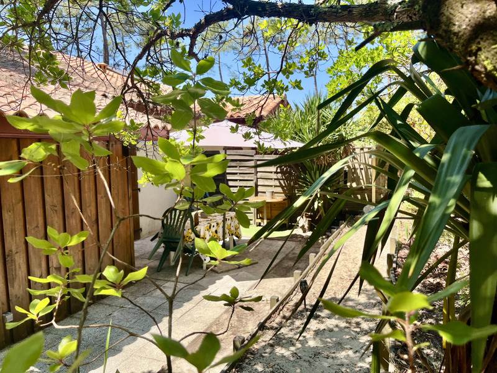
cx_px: 248
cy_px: 186
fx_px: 373
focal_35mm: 26
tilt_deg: -5.4
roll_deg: +1.0
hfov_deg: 67.3
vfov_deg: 53.1
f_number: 1.6
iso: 50
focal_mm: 5.1
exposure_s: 1/1266
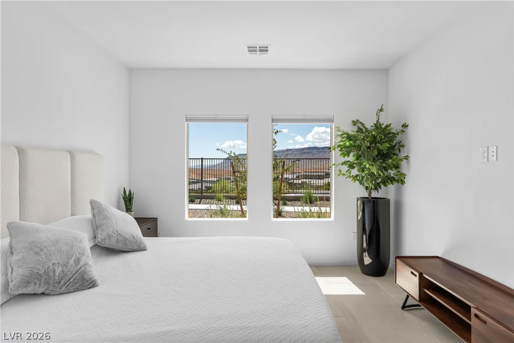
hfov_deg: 81.2
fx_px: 300
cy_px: 172
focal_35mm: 21
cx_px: 257
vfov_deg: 59.5
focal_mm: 21
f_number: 8
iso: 400
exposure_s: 1/13
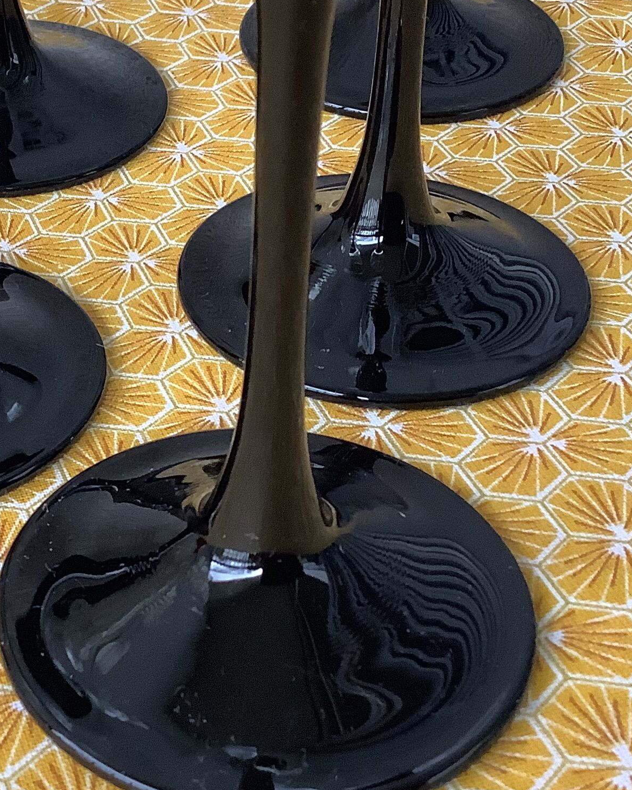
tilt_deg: -29.7
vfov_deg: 28.1
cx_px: 135
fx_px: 1567
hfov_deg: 22.5
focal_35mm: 67
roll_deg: +1.0
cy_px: 247
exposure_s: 1/60
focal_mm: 3.3
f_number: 2.4
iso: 160
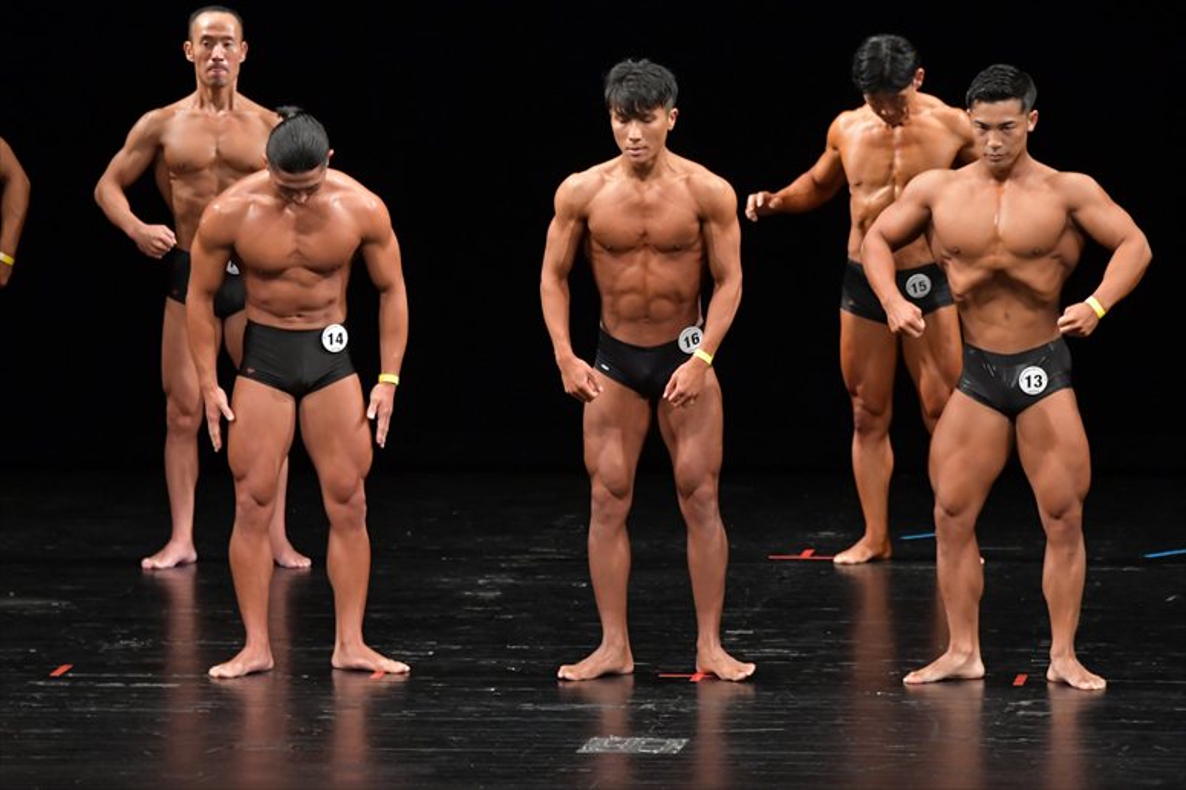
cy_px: 395
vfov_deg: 5.4
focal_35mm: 255
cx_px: 593
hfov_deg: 8.1
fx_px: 8397
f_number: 5.6
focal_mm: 170
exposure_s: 1/400
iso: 3200
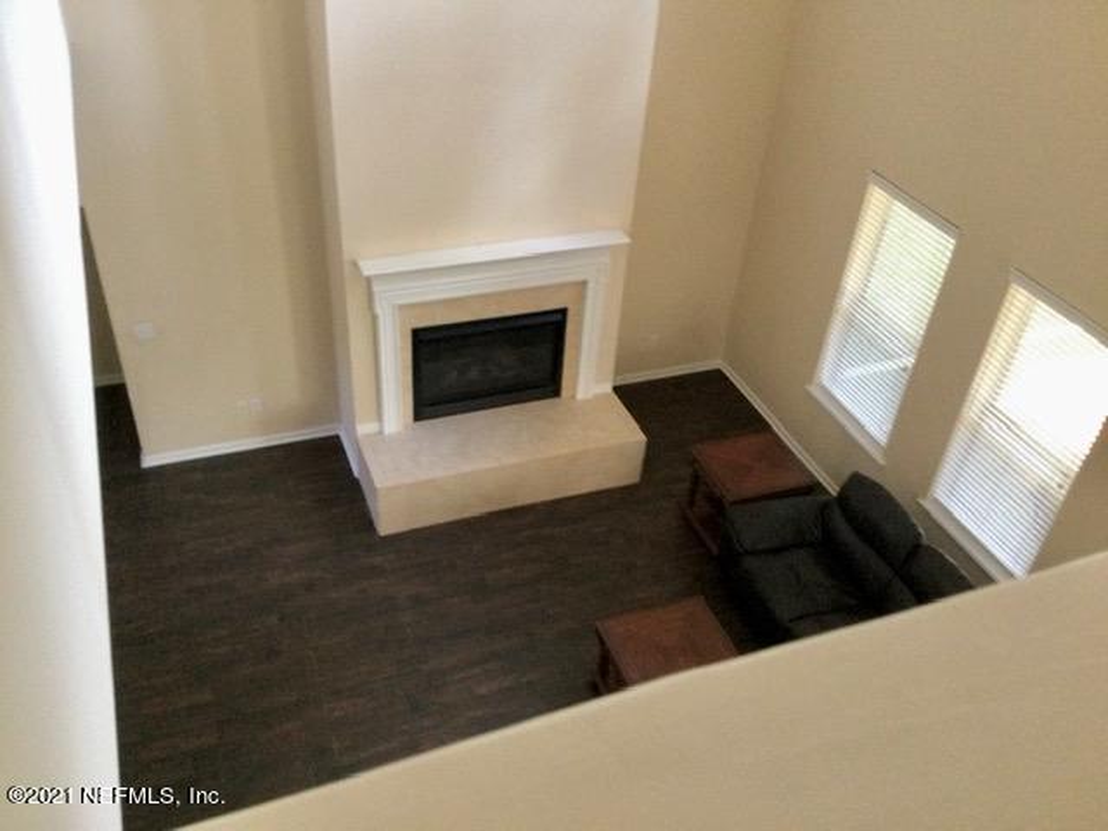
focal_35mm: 31
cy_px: 416
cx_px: 554
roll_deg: -5.3
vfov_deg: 45.4
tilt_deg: -37.4
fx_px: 992
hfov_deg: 58.4
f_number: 2.4
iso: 160
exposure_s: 1/30
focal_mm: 3.3
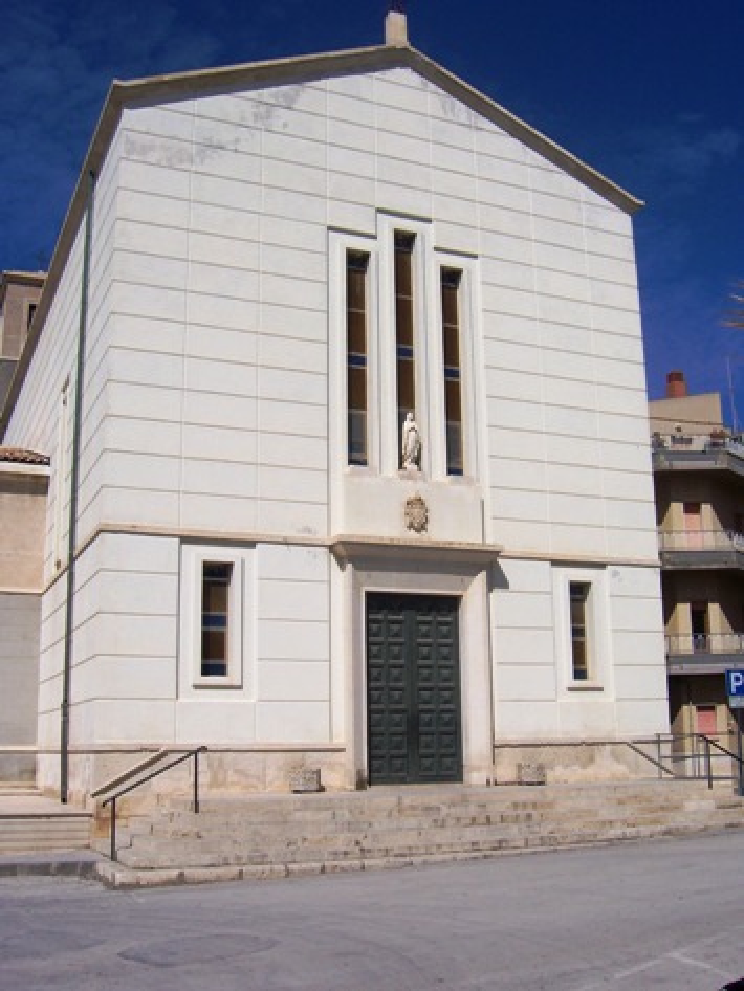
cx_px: 372
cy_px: 496
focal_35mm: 36
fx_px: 1031
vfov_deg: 51.3
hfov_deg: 39.7
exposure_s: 1/1500
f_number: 4.8
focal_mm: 6
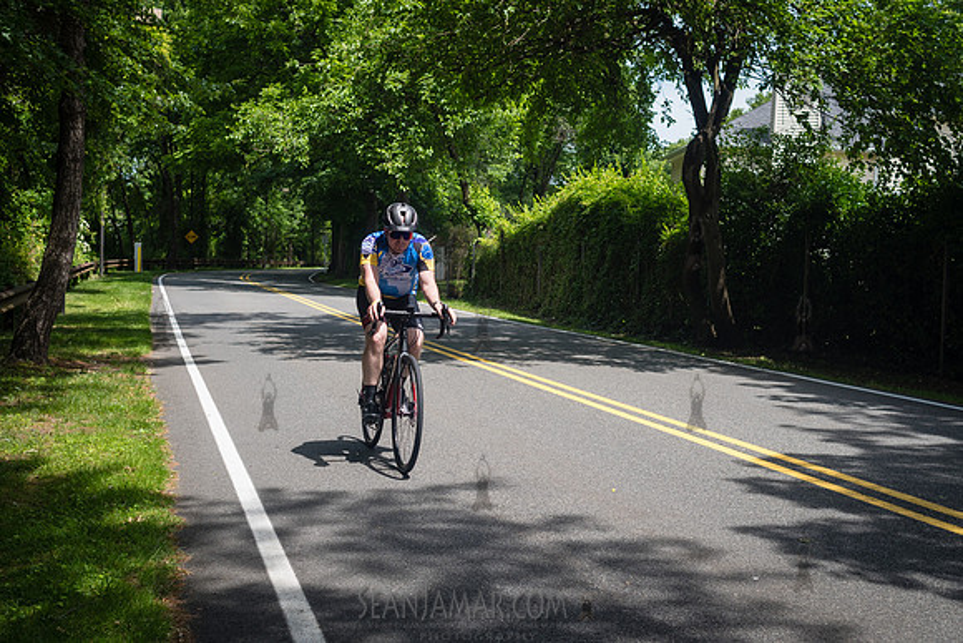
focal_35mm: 44
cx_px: 457
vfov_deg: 30.4
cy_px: 326
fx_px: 1181
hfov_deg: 44.4
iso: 200
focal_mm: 35
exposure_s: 1/800
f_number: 4
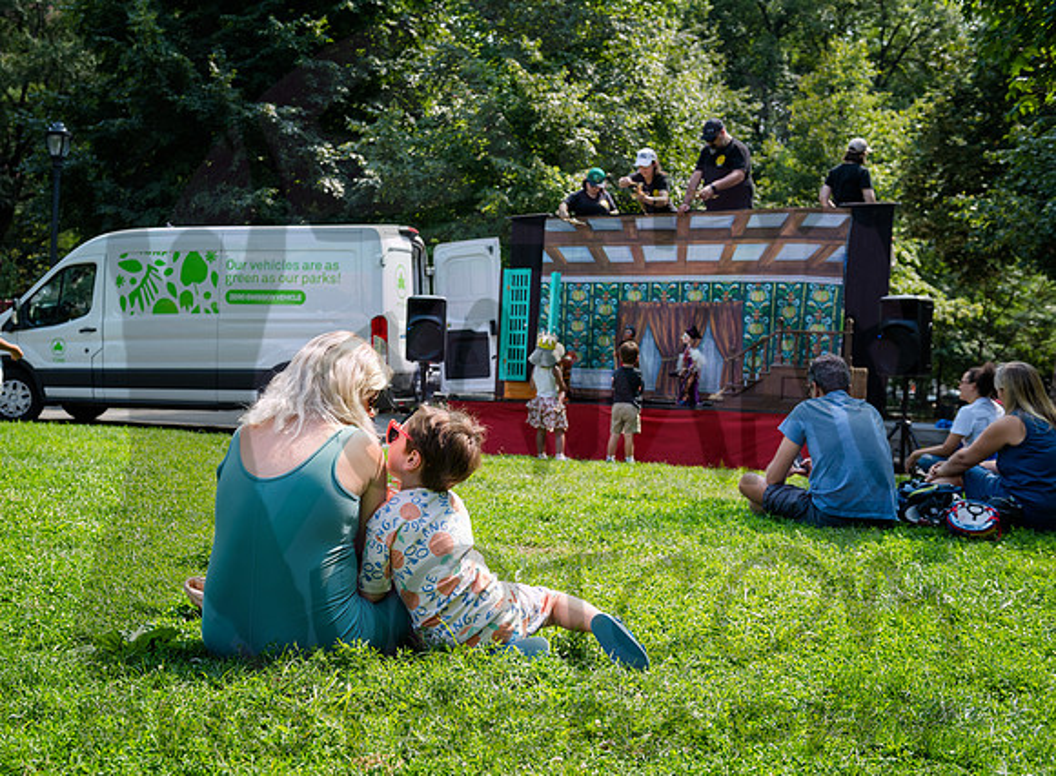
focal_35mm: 44
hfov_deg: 43.5
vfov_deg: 32.8
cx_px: 434
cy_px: 416
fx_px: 1319
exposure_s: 1/400
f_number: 4.5
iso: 200
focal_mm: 38
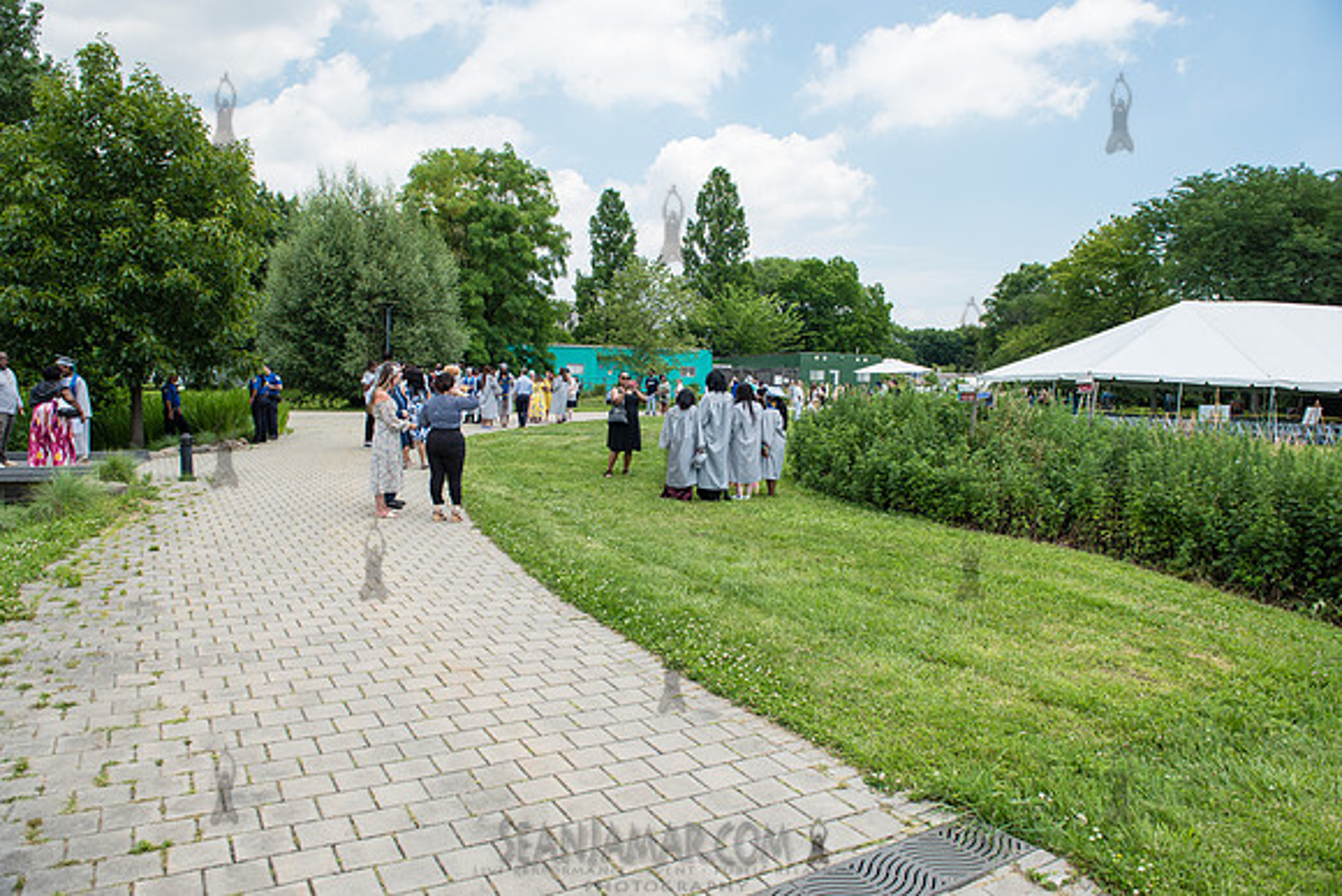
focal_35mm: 24
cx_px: 671
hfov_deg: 73.7
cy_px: 448
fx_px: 895
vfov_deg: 53.2
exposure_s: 1/500
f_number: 5.6
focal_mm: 24
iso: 200
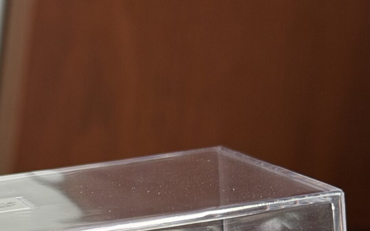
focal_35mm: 139
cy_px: 367
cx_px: 25
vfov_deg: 9.1
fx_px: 1402
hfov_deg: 14.8
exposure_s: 1/87
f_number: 1.78
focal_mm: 6.76
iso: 100
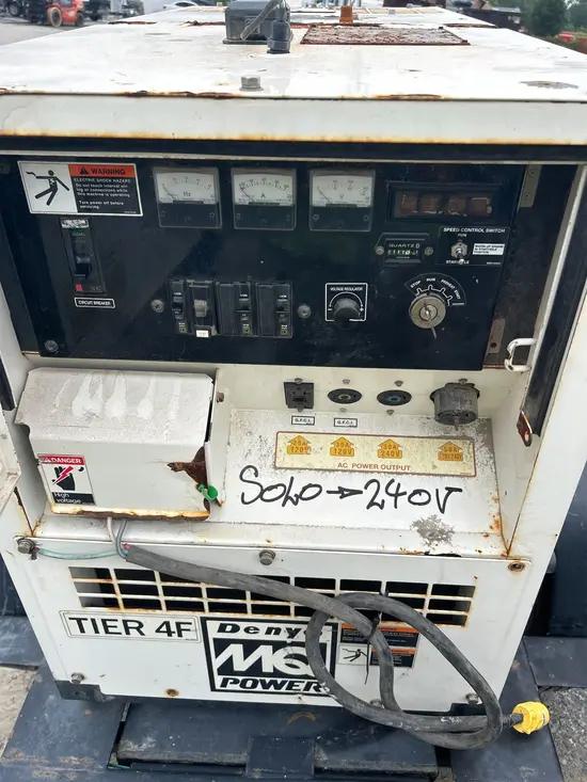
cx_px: 294
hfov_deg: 53.1
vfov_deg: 67.3
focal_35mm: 26
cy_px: 391
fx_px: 588
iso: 50
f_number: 1.5
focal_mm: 5.7
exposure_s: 1/932
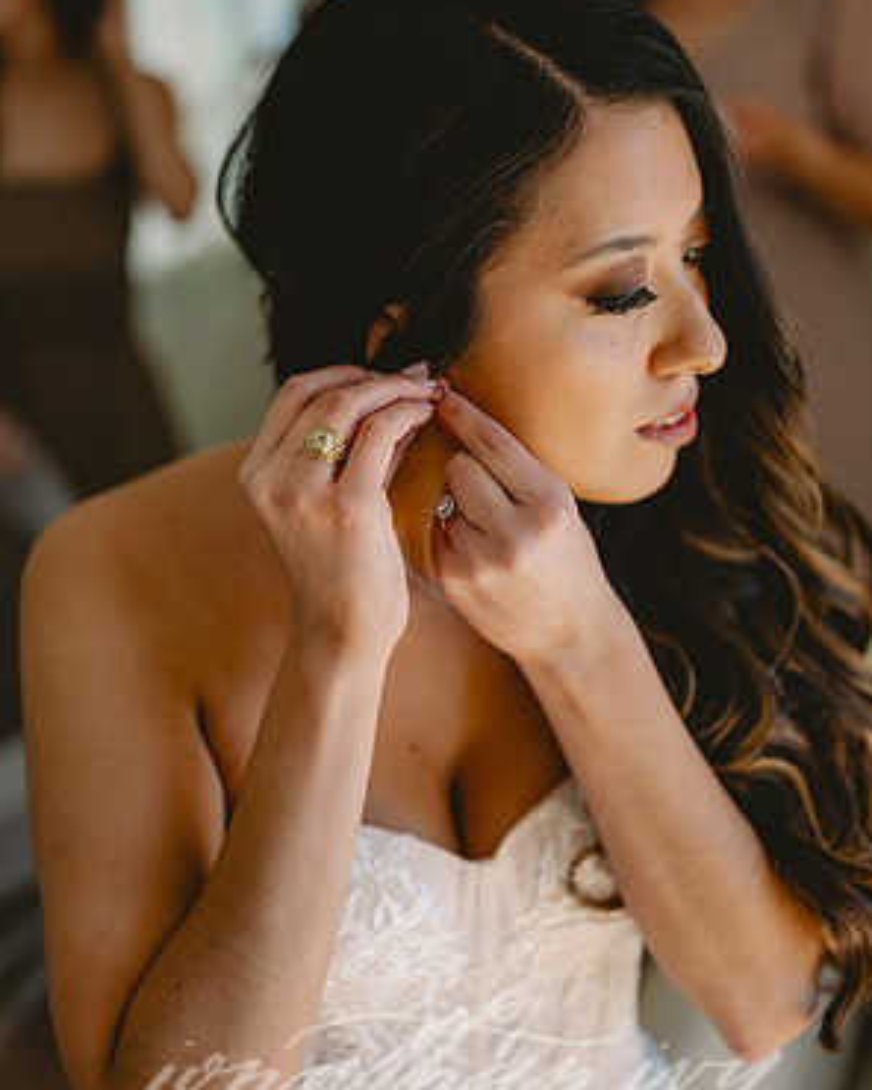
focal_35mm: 57
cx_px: 437
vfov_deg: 33.0
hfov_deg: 26.7
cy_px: 533
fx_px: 1839
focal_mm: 50
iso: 320
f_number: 2
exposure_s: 1/640
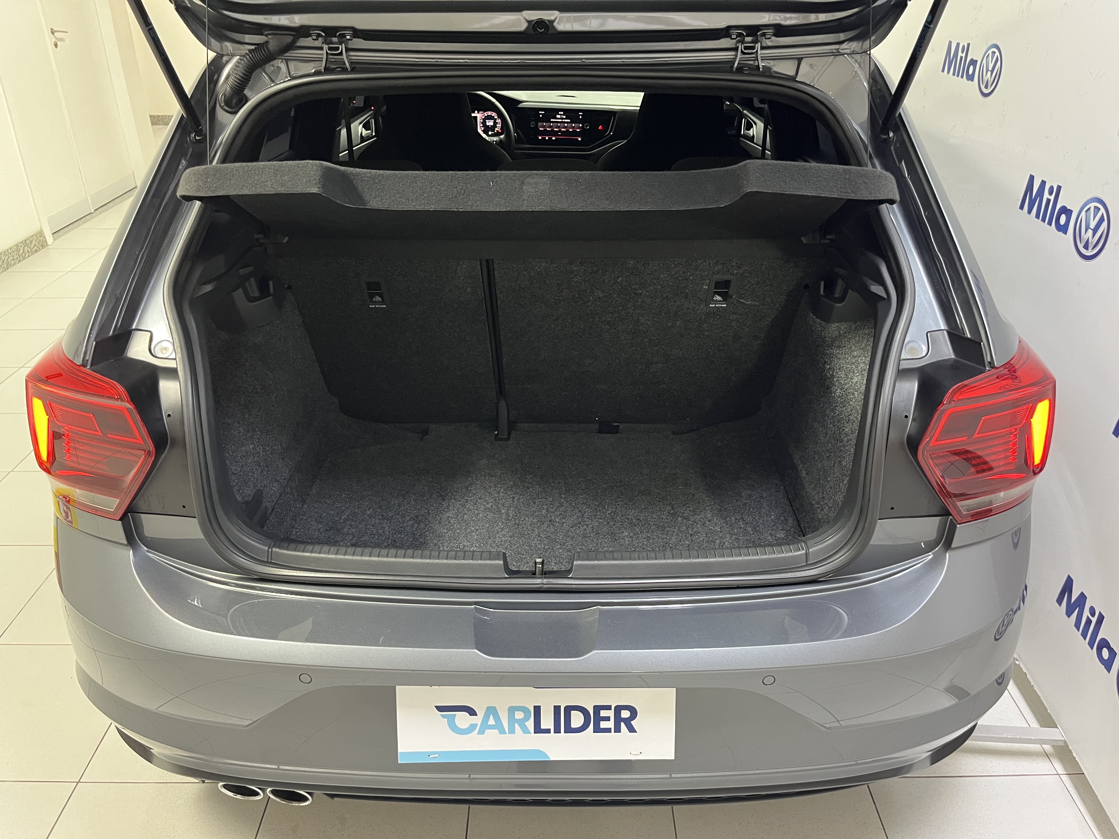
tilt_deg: -29.0
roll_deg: +0.2
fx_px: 840
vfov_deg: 53.1
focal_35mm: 26
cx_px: 560
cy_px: 420
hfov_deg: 67.3
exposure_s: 1/30
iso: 500
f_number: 1.6
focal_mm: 5.1
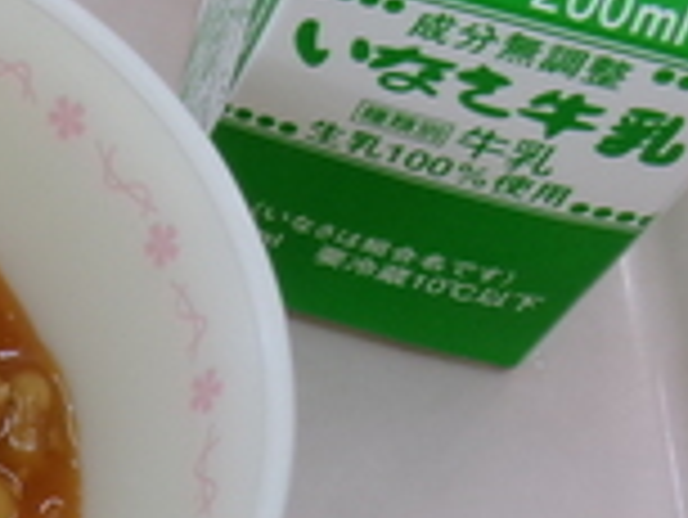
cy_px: 842
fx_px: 2327
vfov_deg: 11.9
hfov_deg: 14.7
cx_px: -549
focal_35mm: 117
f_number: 3.9
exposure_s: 1/34
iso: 114
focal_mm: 5.1
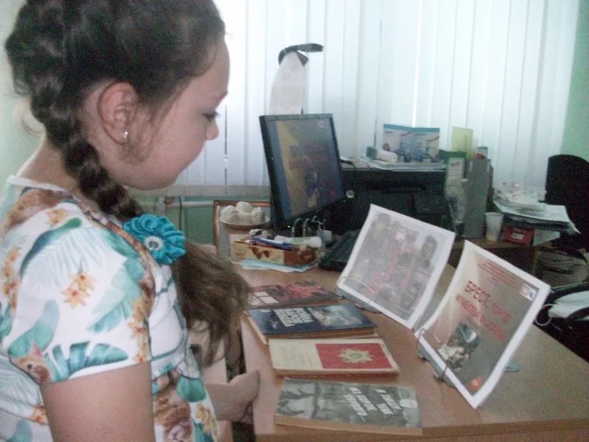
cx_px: 294
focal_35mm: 34
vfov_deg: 41.8
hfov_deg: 54.0
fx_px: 579
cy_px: 221
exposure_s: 1/128
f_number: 2.8
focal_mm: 5.7
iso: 800
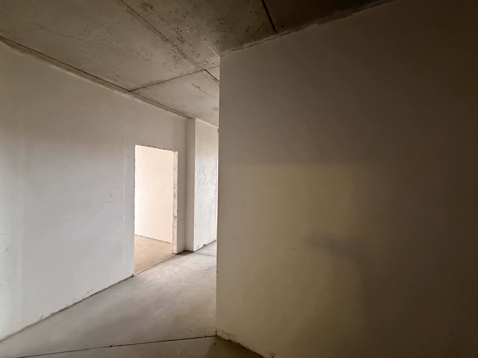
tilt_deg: -3.0
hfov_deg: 102.1
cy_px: 179
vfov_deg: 85.7
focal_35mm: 14
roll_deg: -1.0
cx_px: 239
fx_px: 193
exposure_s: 1/60
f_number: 2.2
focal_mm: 2.22
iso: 800
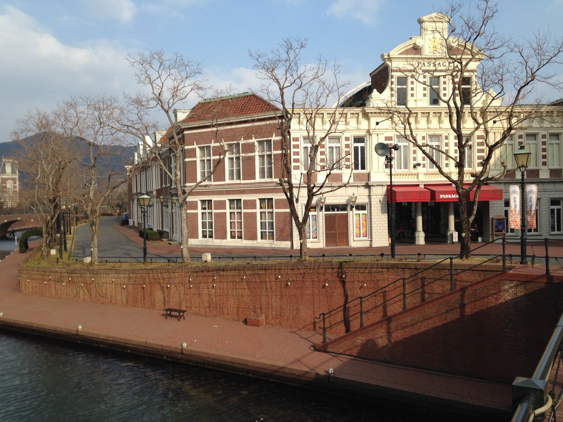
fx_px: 537
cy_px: 211
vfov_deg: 42.9
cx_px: 282
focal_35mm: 33
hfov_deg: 55.4
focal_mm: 4.12
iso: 50
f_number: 2.4
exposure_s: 1/951
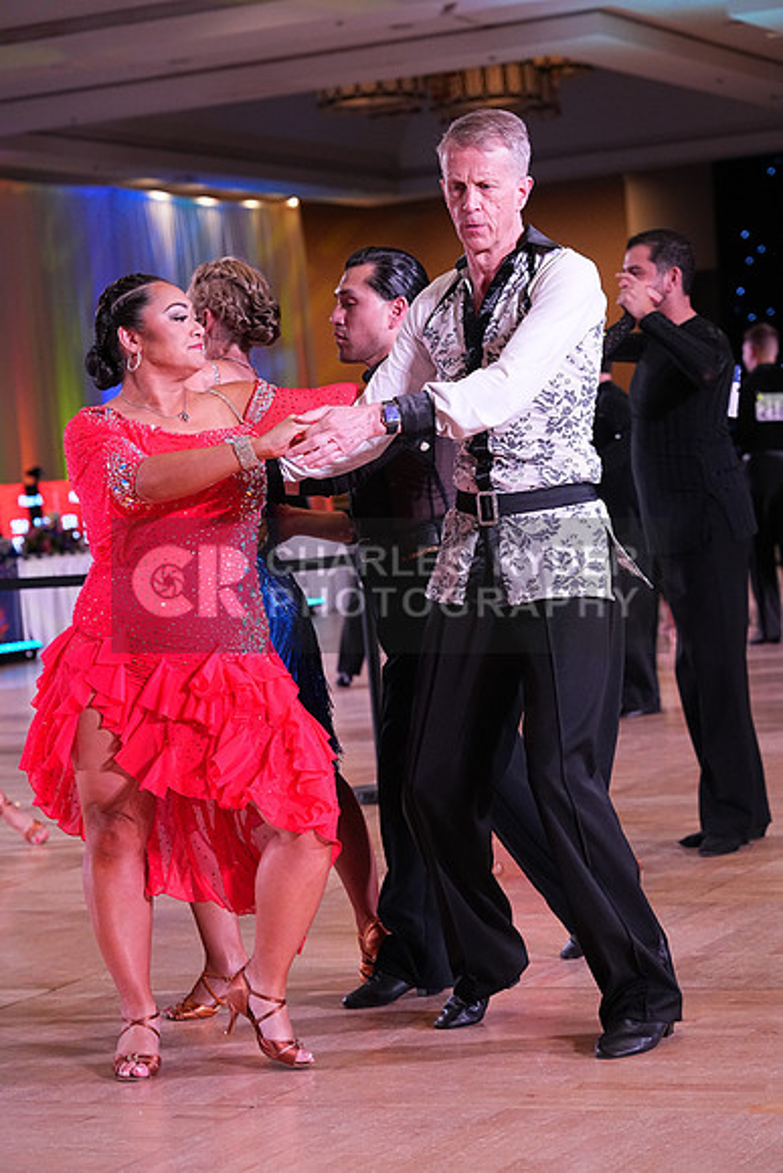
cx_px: 392
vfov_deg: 23.1
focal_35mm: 88
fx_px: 2869
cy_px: 586
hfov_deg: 15.5
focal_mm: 88
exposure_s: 1/400
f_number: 5
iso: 3200
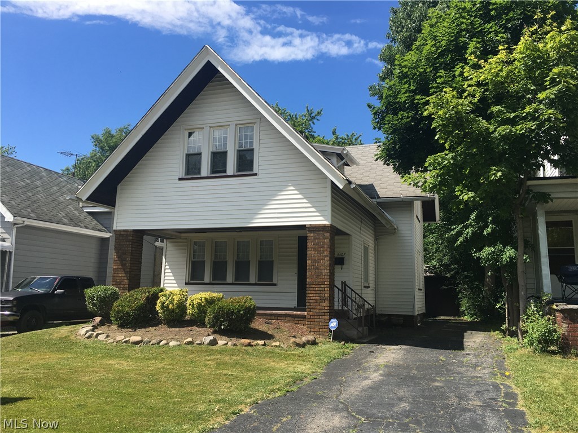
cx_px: 289
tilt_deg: +9.2
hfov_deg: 61.7
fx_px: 484
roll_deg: -1.4
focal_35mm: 29
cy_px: 216
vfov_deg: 48.2
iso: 25
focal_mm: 4.15
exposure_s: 1/1183
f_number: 2.2
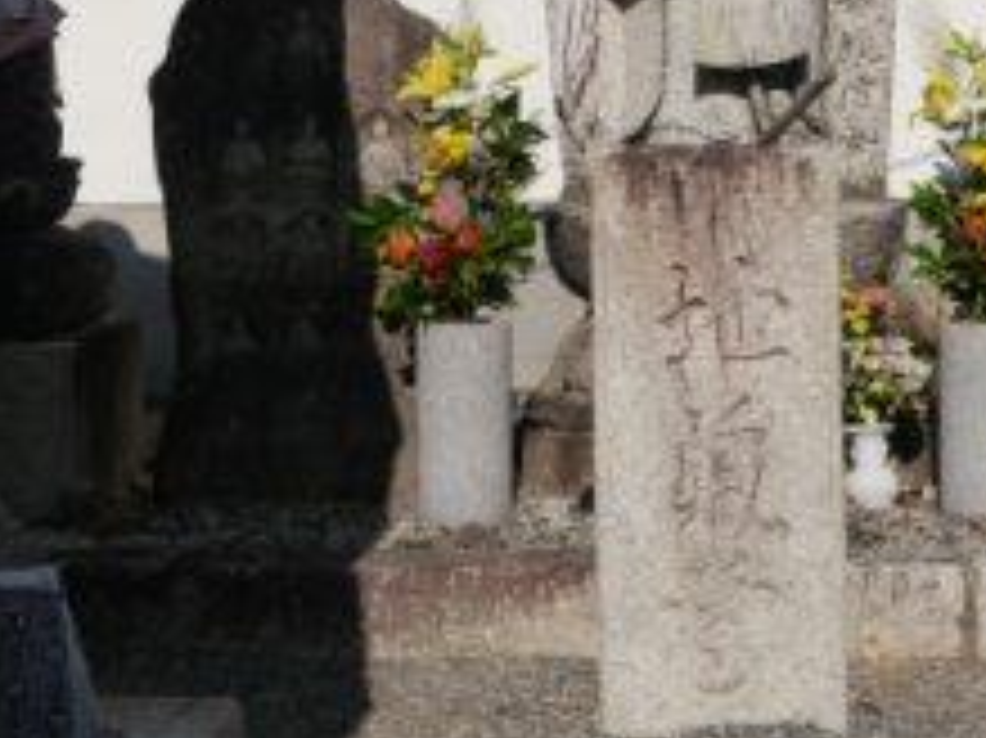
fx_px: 2676
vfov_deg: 15.5
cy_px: 76
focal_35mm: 94
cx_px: 626
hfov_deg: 20.8
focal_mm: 23
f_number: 10
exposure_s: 1/640
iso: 160
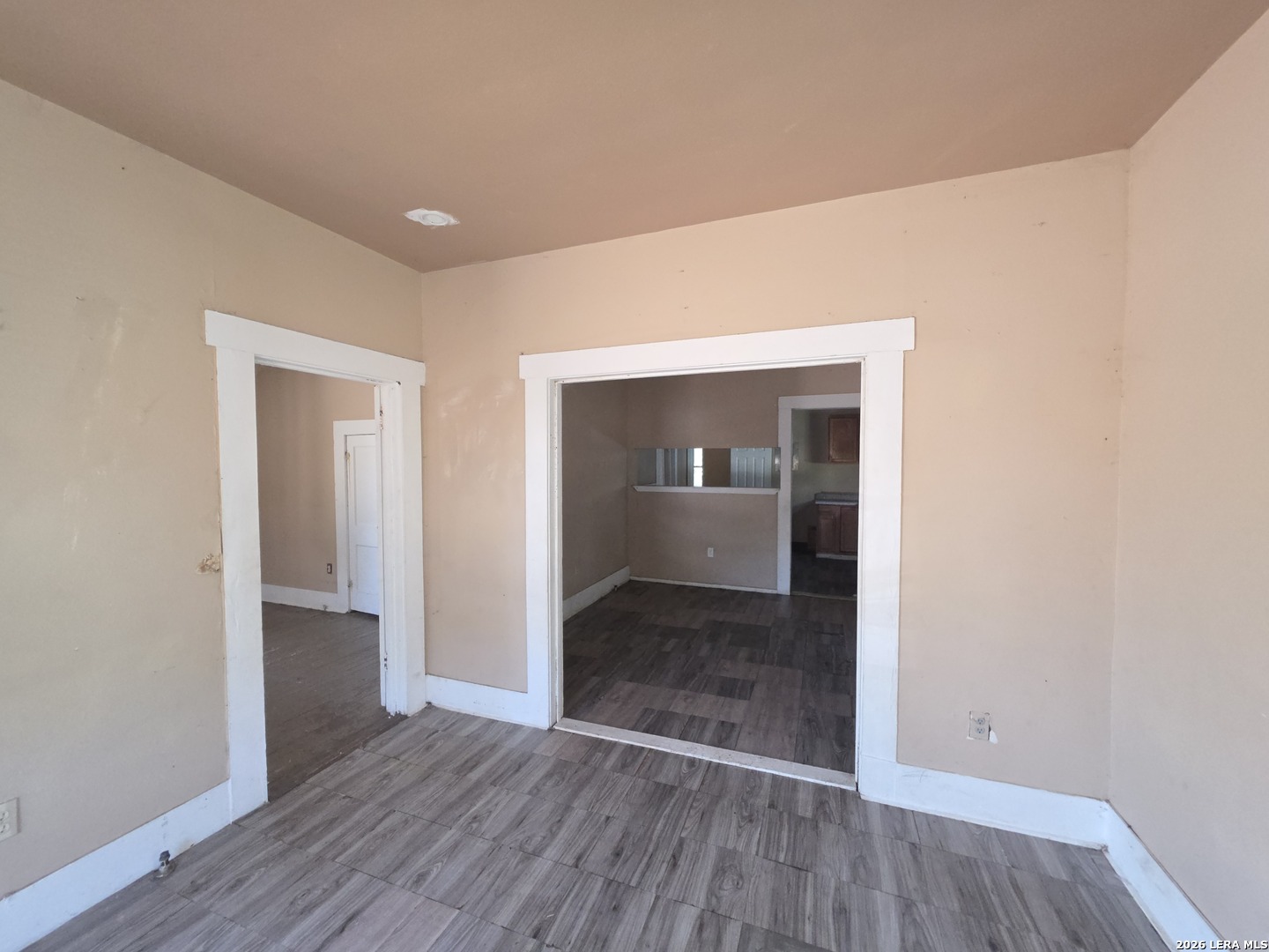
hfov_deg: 106.2
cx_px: 634
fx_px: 477
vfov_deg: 89.9
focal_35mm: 13
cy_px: 476
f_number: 1.9
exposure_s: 1/60
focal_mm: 2.2
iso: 160
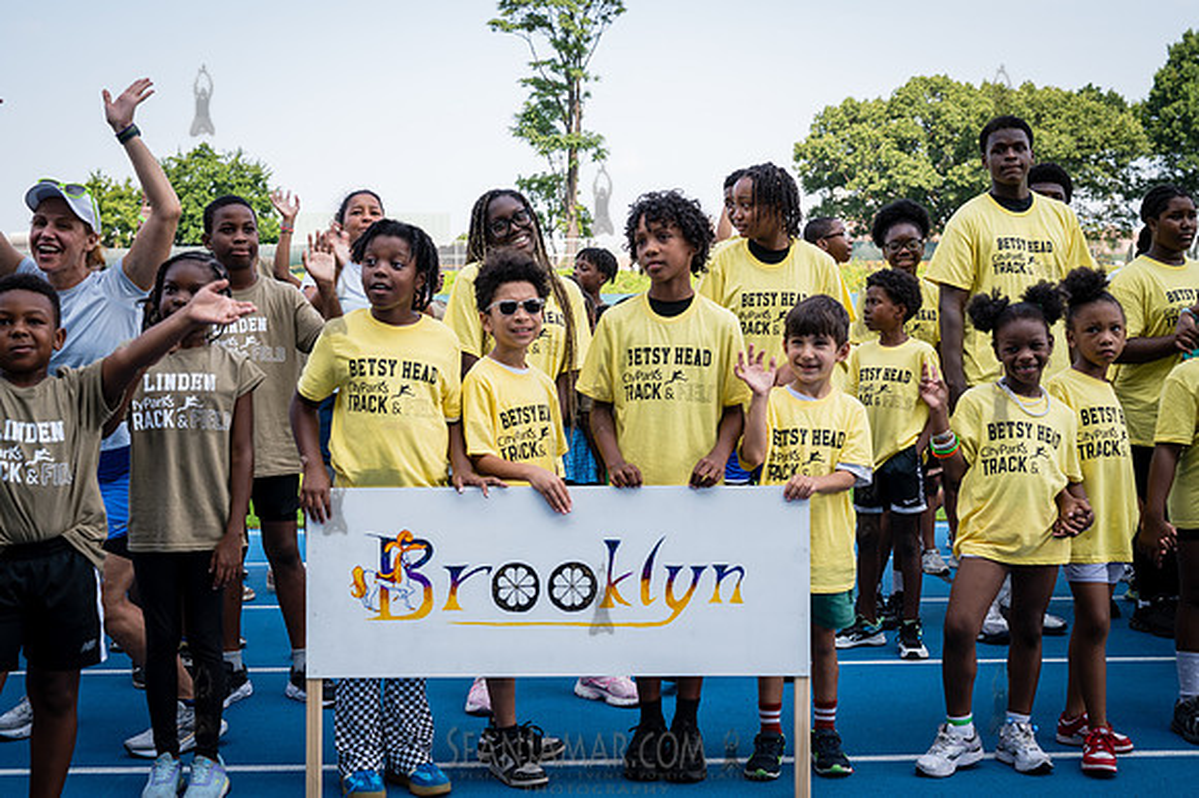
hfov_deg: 43.6
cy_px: 399
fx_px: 1498
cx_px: 600
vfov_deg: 29.8
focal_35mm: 45
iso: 100
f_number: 5
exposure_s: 1/200
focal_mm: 45
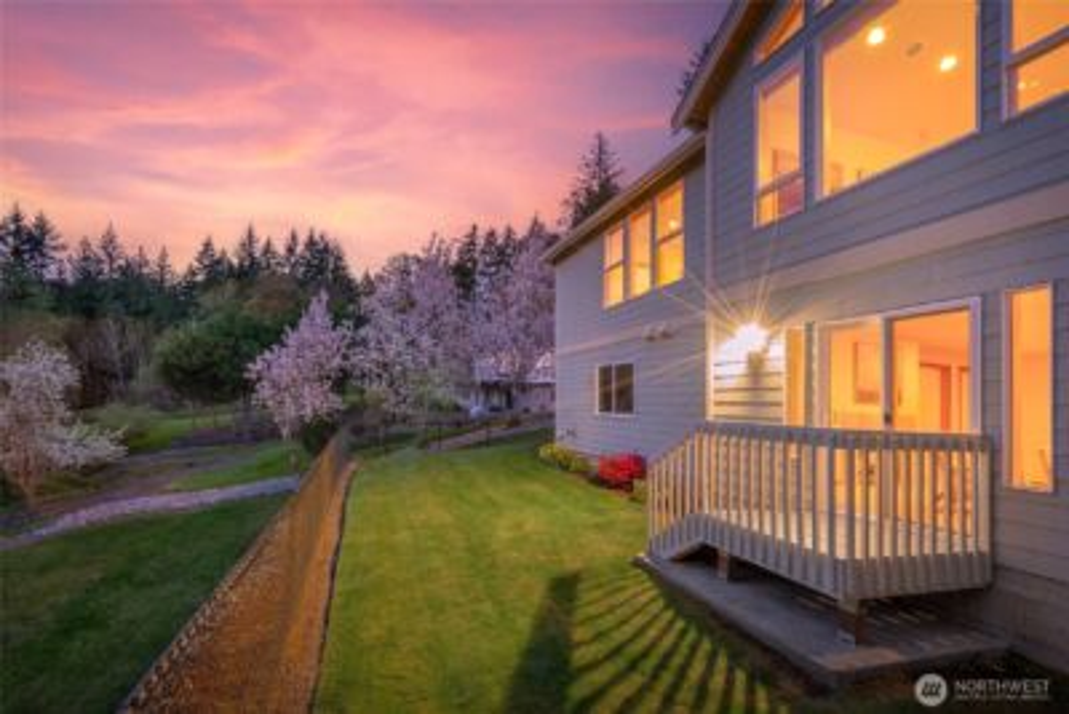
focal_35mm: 16
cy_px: 357
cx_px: 534
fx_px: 475
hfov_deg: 96.7
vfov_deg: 73.8
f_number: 10
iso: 640
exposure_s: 2.5
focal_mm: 16
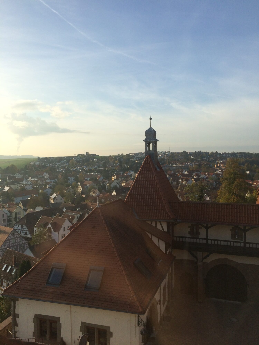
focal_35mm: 30
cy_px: 172
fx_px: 299
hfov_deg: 46.8
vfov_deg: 60.0
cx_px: 130
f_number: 2.2
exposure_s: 1/1414
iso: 32
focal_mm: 4.12
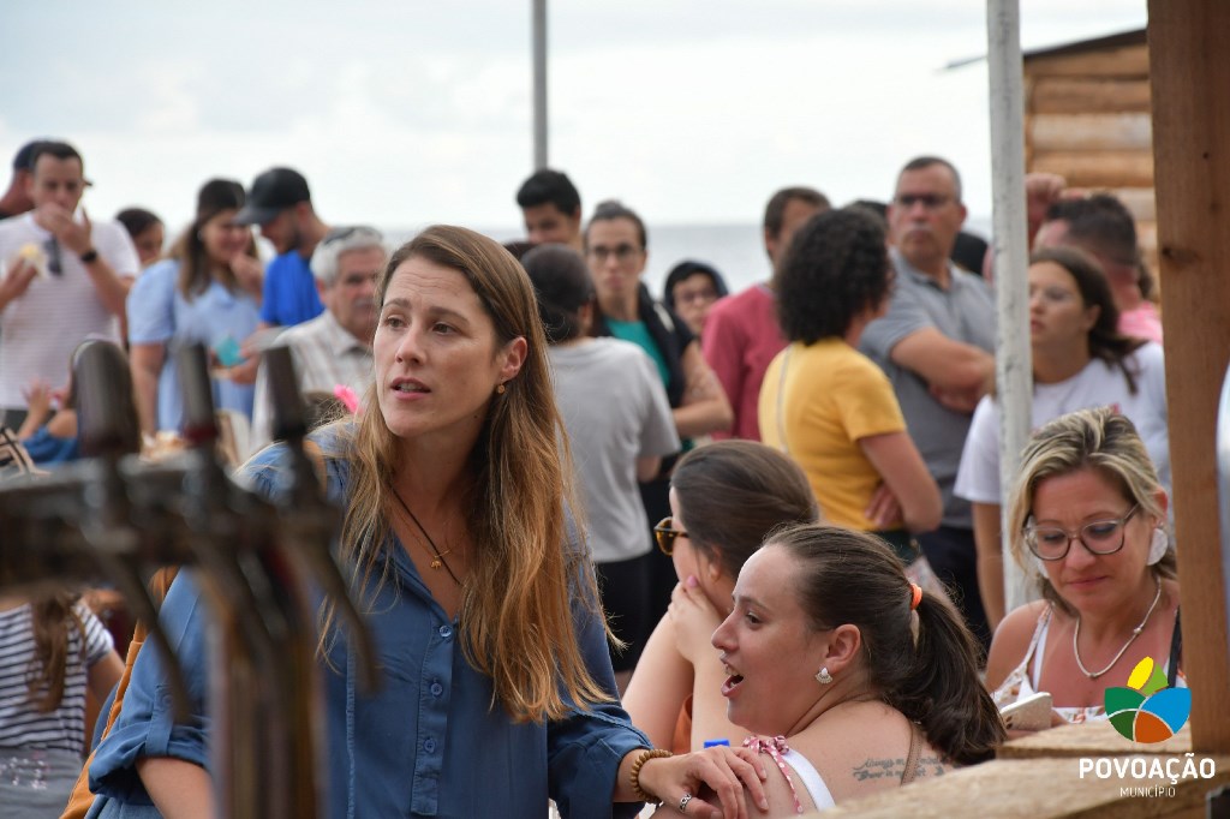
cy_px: 410
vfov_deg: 8.7
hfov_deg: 13.1
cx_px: 615
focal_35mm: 157
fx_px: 5362
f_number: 5.6
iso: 720
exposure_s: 1/250
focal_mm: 105
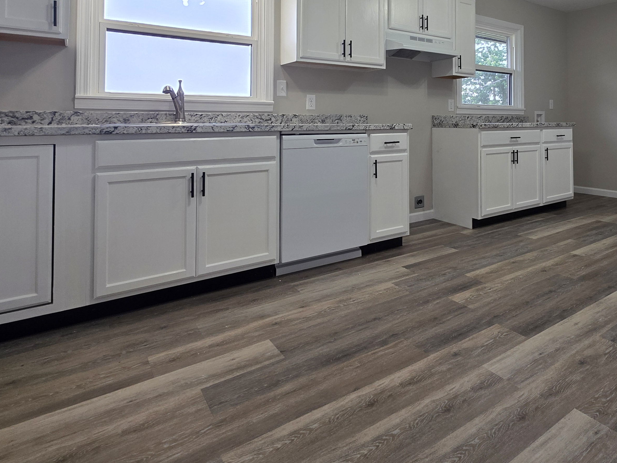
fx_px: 392
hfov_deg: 74.1
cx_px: 411
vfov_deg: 57.8
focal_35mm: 22
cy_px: 114
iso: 125
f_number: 1.9
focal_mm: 2.2
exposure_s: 1/120
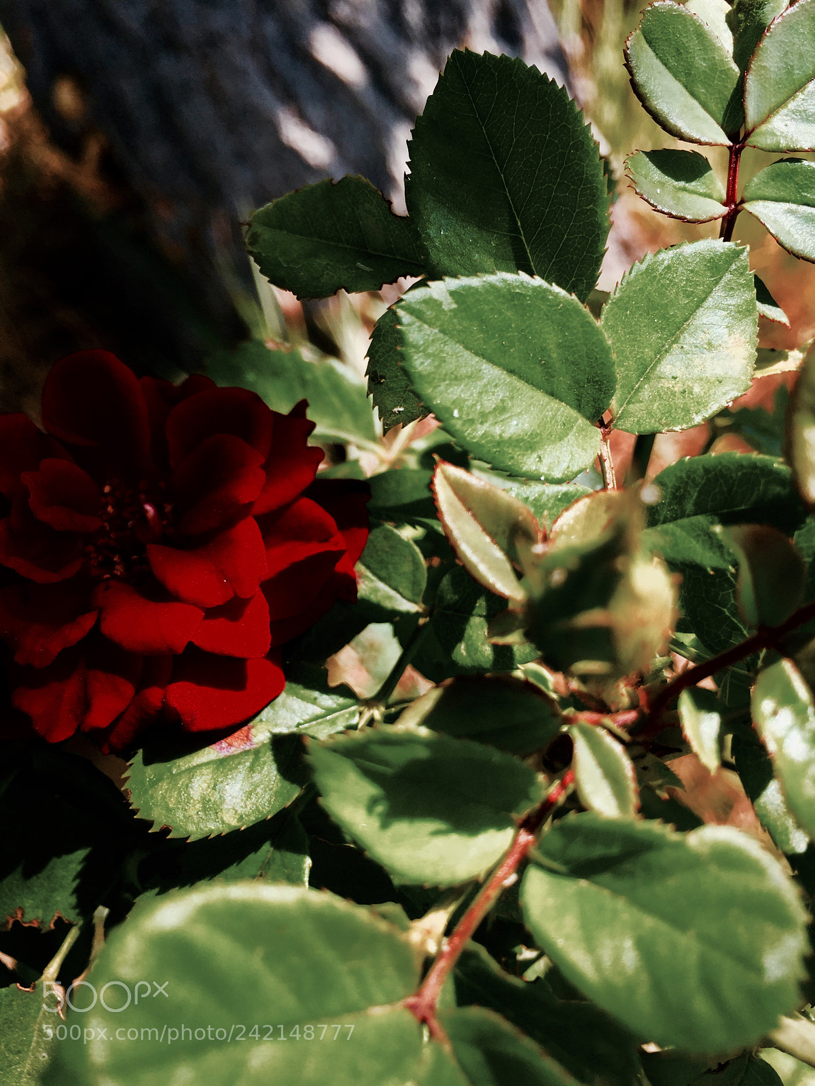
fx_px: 910
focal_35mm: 29
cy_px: 543
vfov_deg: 61.7
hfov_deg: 48.2
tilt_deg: -58.6
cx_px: 408
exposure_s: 1/648
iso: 32
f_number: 2.2
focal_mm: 4.15
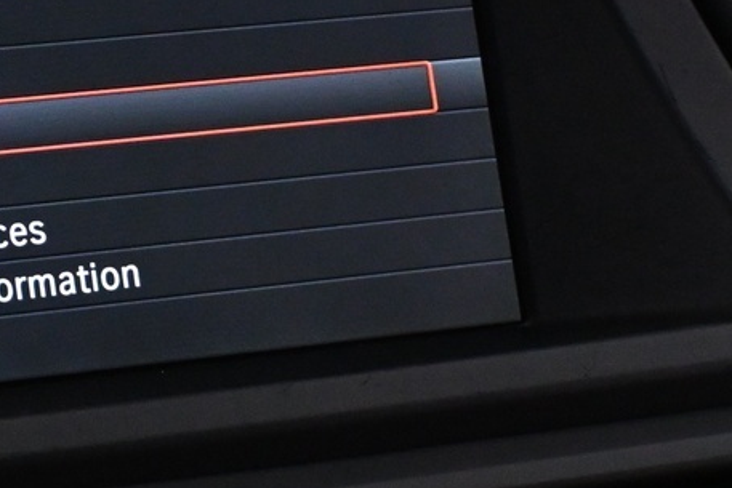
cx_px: -200
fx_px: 3512
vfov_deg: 7.9
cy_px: 54
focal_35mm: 173
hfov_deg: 11.6
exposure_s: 1/80
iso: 3200
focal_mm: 32.5
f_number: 5
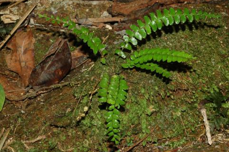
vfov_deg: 12.2
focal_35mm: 112
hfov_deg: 18.3
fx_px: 711
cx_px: 120
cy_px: 59
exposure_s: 1/60
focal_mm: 60
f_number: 14
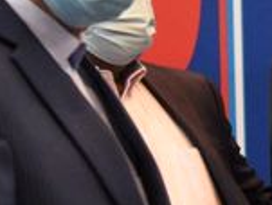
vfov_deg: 10.5
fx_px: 1118
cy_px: 128
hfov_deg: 13.1
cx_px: 412
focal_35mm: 142
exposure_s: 1/800
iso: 12800
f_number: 4
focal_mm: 32
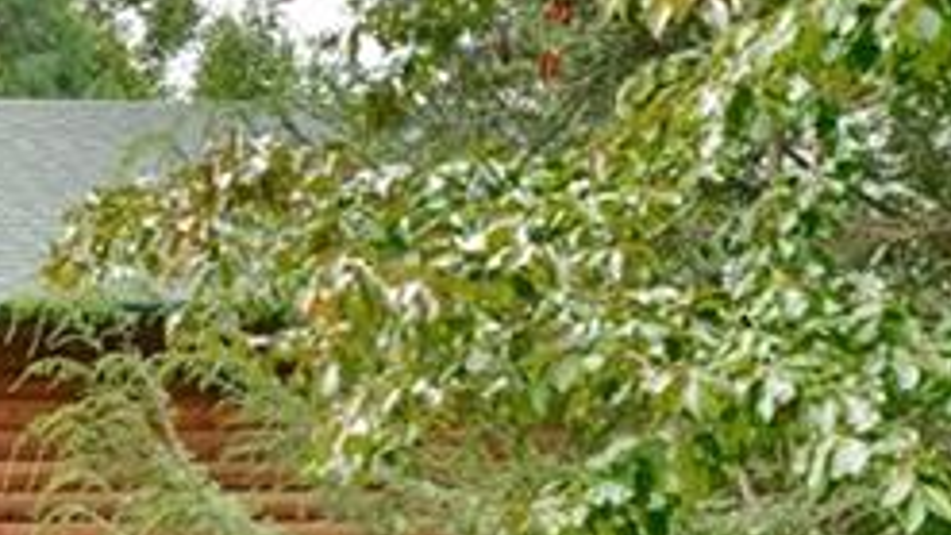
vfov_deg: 9.1
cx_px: 527
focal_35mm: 130
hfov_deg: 16.5
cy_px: 741
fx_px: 3279
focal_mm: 20
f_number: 11
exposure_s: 1/125
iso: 320
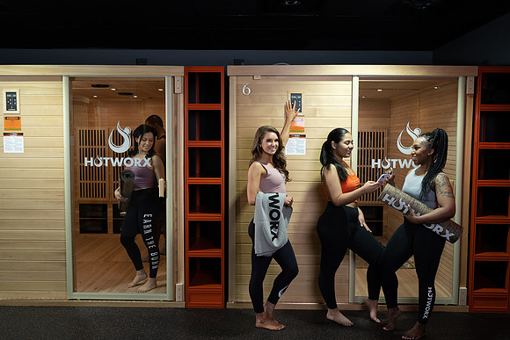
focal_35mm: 35
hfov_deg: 54.4
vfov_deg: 37.9
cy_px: 170
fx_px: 496
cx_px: 255
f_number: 4.5
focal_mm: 35
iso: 640
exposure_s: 1/125
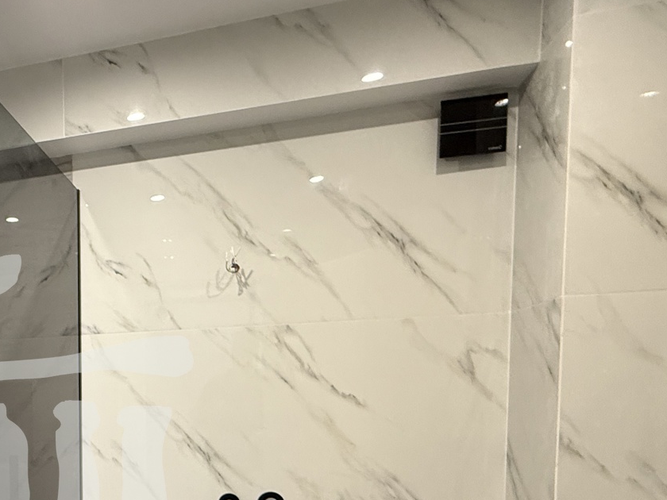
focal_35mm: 32
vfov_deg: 41.1
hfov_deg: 48.3
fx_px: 617
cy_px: 440
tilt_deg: -3.3
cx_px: 21
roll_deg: +1.1
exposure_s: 1/50
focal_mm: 2.22
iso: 320
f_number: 2.2
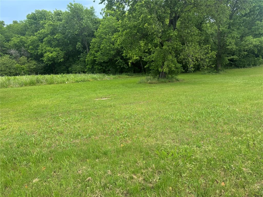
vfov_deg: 56.8
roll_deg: +2.6
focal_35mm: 24
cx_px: 132
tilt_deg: -14.8
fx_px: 182
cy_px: 98
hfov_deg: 71.6
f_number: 1.78
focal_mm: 6.76
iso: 80
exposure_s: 1/1524
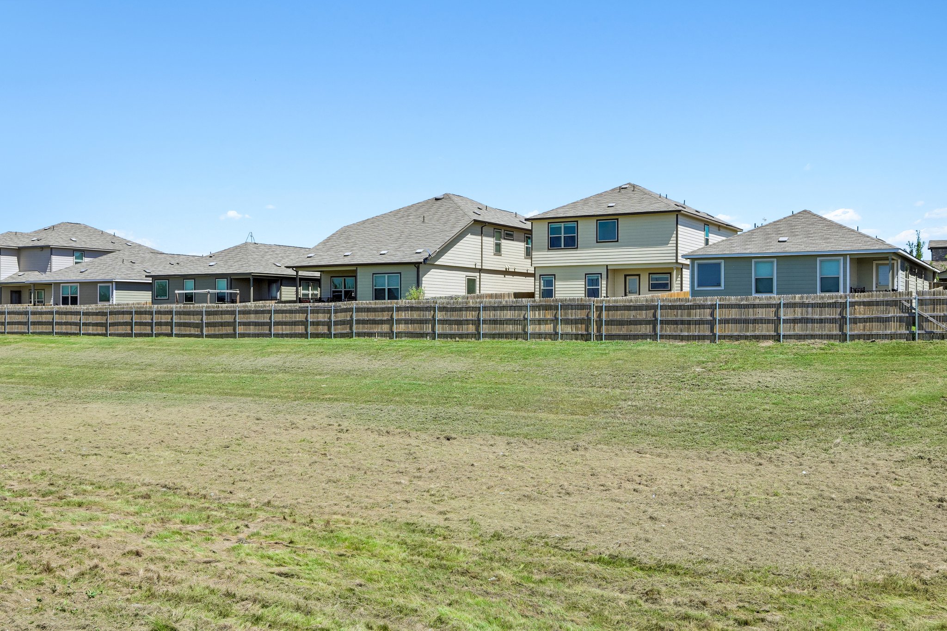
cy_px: 316
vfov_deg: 36.9
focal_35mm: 36
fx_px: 947
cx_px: 474
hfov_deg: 53.1
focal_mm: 24
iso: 100
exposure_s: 1/500
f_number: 6.7
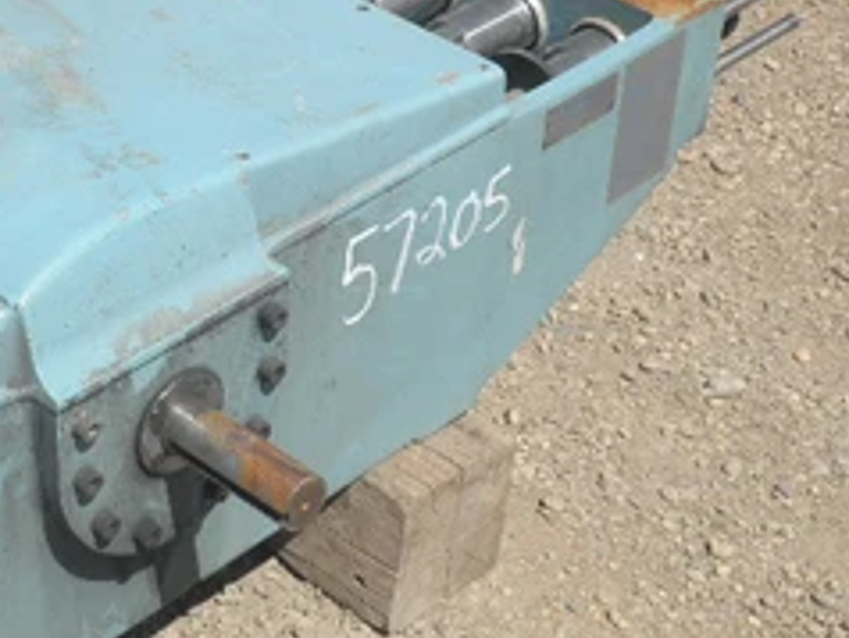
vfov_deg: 15.0
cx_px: 164
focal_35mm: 99
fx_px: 2431
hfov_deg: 19.6
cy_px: 278
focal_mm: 10.5
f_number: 10.7
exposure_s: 1/100
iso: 64
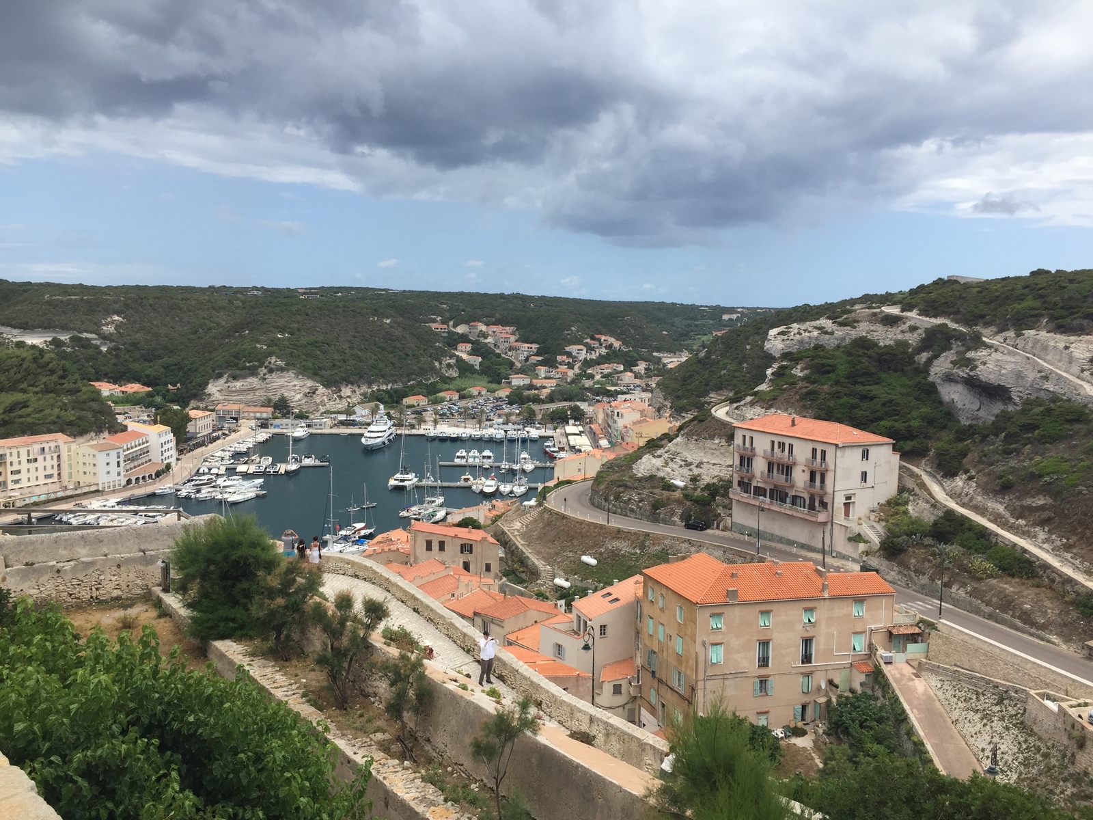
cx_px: 546
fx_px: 916
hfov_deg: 61.7
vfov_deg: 48.2
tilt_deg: -7.1
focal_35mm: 29
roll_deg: -1.4
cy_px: 410
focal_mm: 4.15
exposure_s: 1/1582
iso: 32
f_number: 2.2
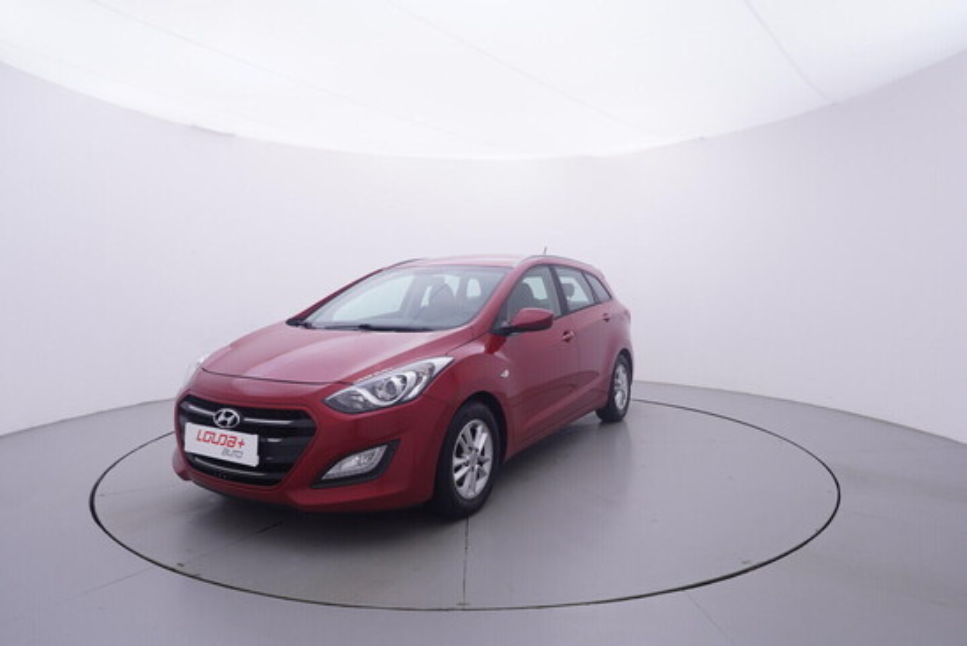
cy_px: 323
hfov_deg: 77.3
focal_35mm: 22
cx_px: 484
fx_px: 605
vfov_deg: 56.2
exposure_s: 1/80
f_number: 5
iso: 200
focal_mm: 15
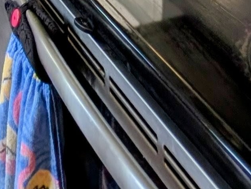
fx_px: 559
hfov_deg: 24.8
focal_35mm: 77
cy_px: -342
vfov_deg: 12.1
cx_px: 41
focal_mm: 2.23
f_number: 1.95
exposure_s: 1/64.1
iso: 36
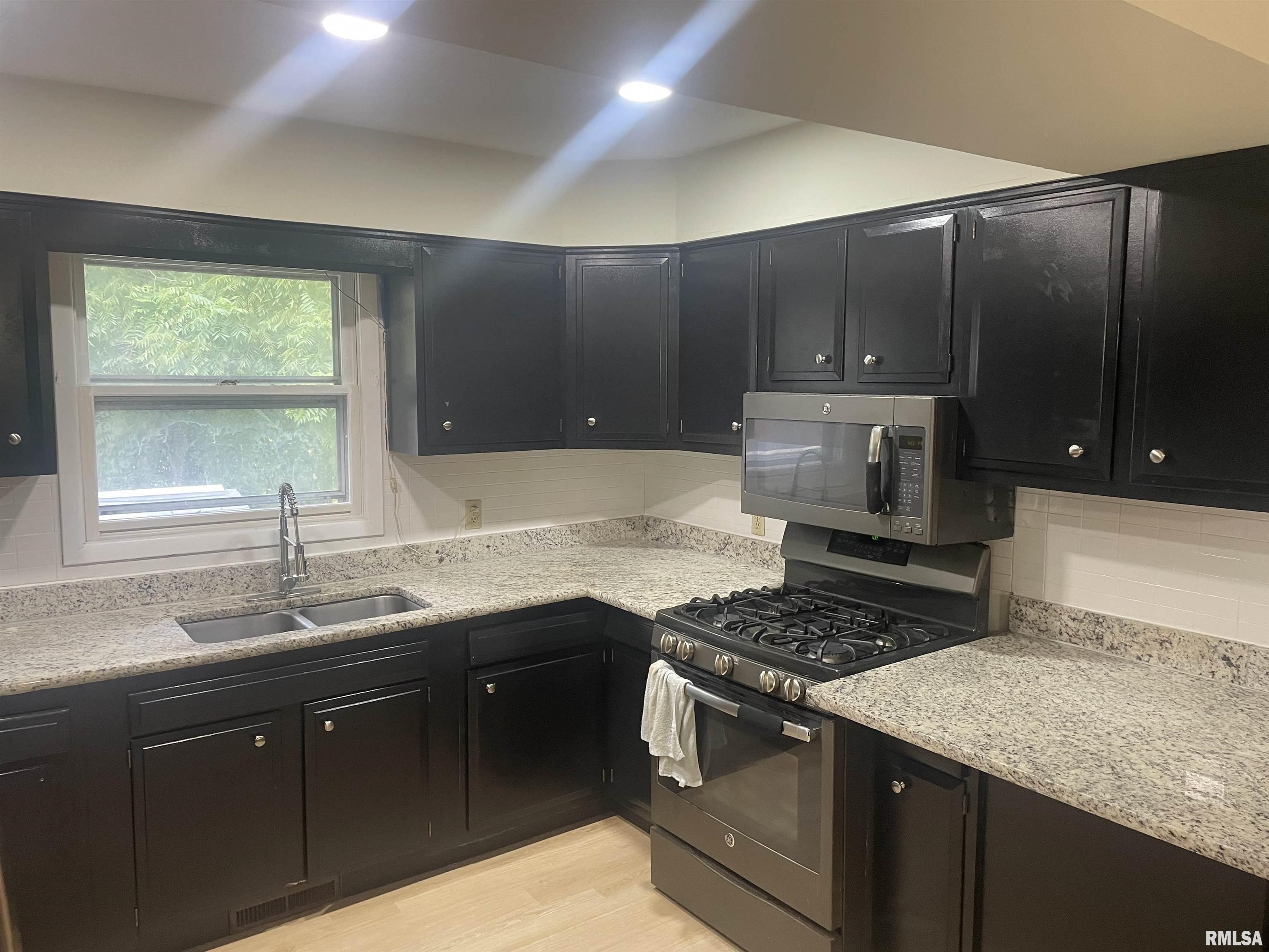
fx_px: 953
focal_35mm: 26
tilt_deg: -6.4
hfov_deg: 67.3
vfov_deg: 53.1
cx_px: 634
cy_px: 476
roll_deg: +0.1
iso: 160
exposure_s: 1/60
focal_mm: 4.2
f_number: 1.6
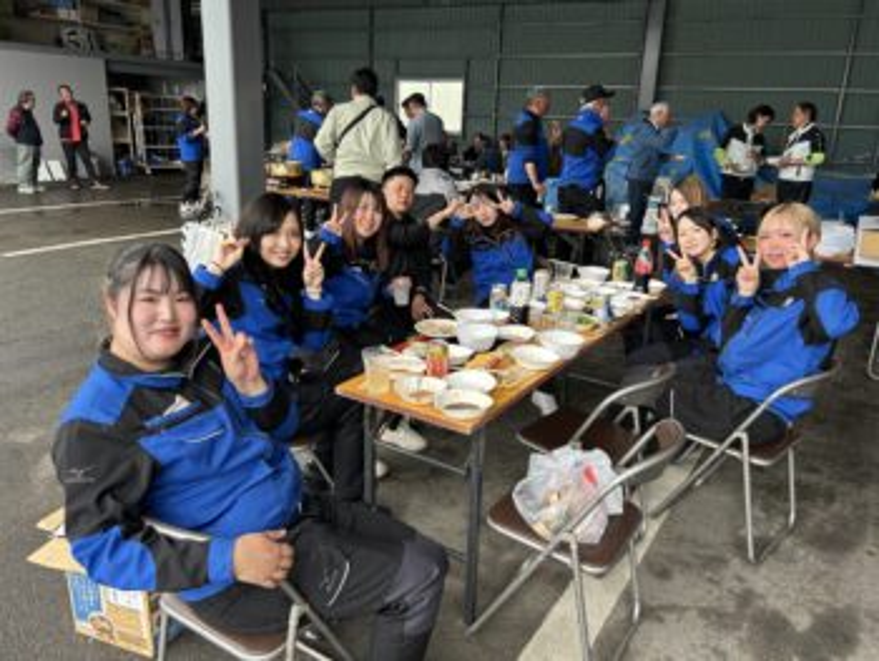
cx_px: 440
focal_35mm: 26
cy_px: 330
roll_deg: -1.6
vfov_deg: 53.1
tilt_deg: -16.3
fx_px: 661
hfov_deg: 67.3
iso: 50
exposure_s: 1/326
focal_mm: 5.7
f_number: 1.5
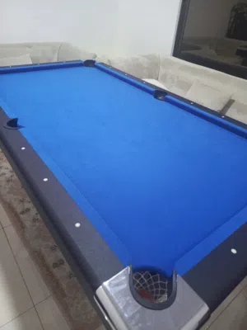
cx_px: 124
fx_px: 219
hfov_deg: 58.9
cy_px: 165
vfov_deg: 73.9
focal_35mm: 23
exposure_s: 1/33.3
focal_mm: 5.25
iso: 3067
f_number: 1.7
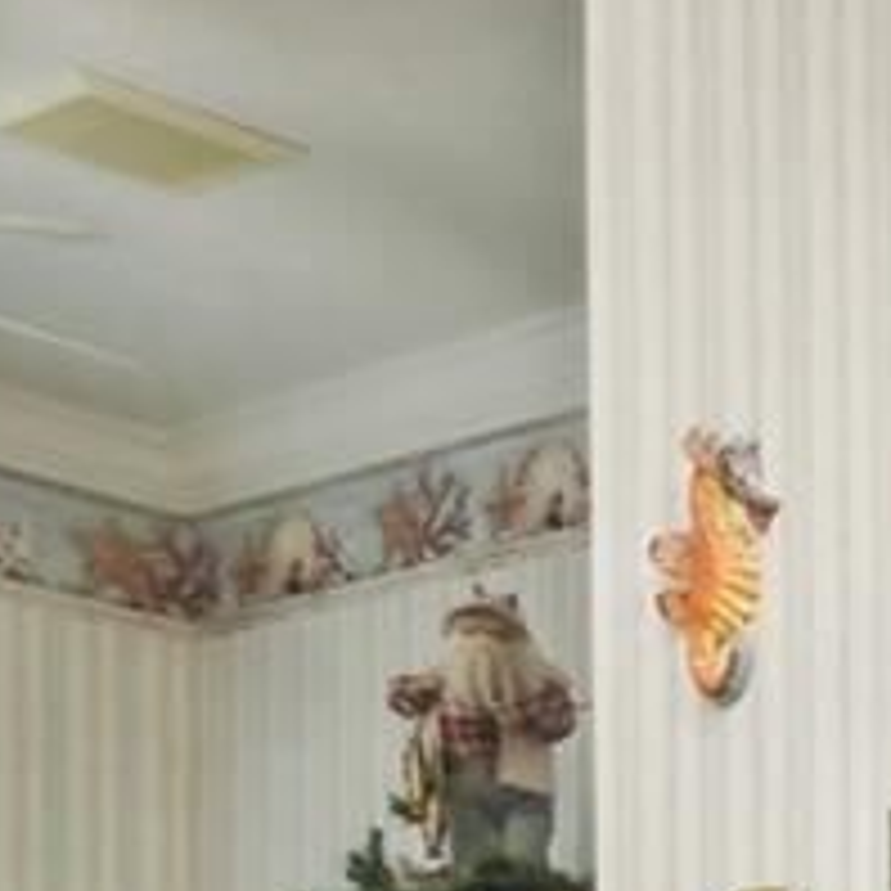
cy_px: 1552
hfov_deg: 11.2
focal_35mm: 103
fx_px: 2999
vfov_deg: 14.9
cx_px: 2614
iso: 100
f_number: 7.1
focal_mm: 10
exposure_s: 1/20
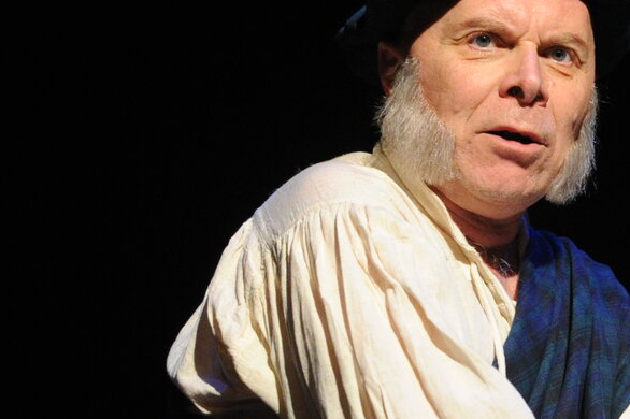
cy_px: 395
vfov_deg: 2.5
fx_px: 9549
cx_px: 601
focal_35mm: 546
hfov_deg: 3.8
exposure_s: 1/125
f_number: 3.5
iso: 6400
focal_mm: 200
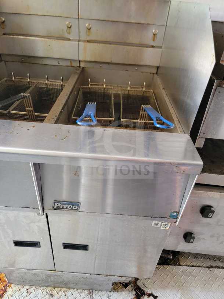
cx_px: 112
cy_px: 150
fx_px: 207
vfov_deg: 71.6
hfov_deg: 56.8
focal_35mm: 24
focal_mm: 6.7
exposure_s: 1/40
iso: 400
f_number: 1.8
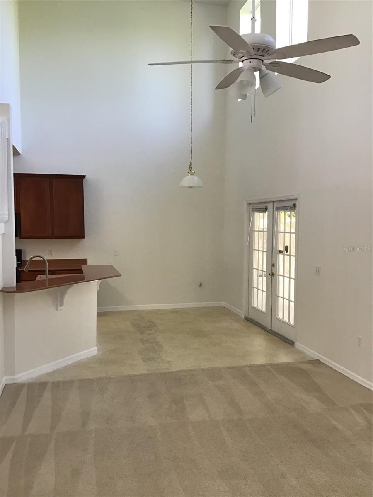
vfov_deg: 58.4
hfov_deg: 45.4
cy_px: 248
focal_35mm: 31
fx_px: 445
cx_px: 186
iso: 100
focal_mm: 3.3
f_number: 2.4
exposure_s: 1/30
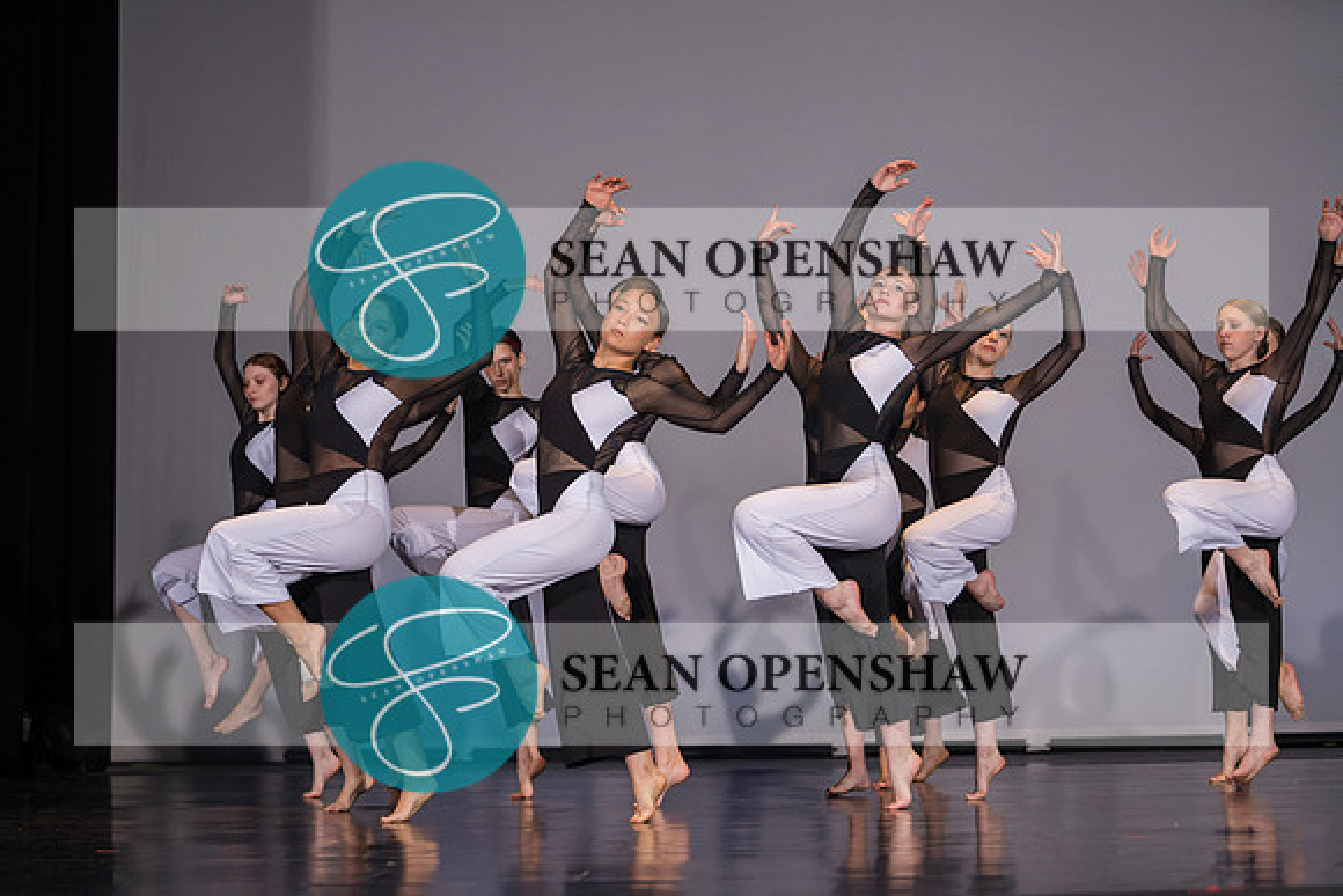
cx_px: 672
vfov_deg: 19.5
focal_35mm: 70
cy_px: 448
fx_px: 2612
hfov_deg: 28.8
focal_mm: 70
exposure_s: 1/500
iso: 500
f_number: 2.8
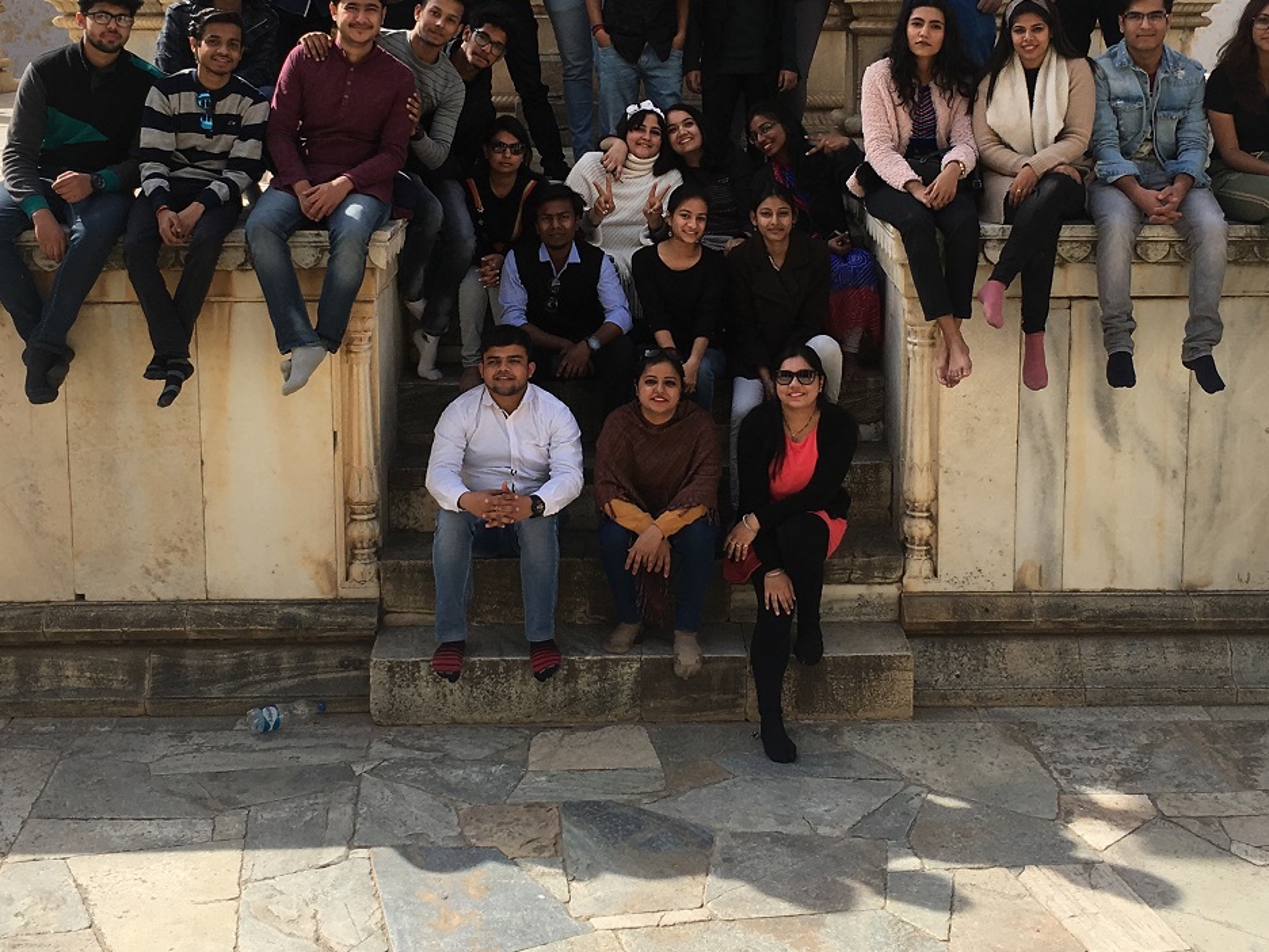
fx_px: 1833
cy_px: 292
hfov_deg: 38.1
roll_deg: +0.1
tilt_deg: -6.0
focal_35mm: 50
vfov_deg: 28.8
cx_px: 703
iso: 25
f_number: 2.2
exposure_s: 1/810
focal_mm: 4.15
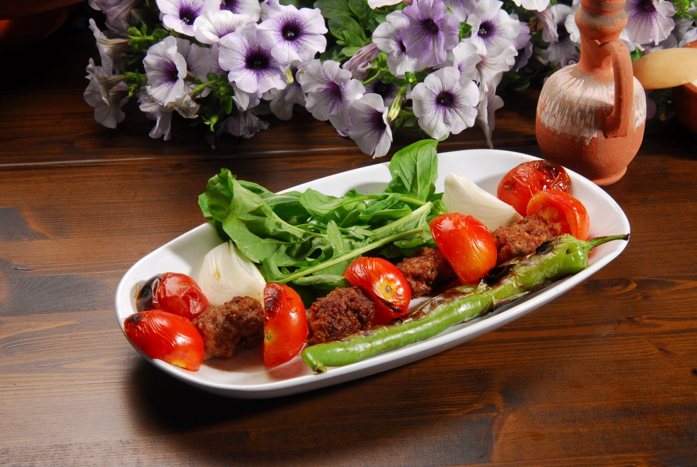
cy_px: 234
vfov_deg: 16.3
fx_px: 1628
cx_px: 348
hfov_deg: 24.2
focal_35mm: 84
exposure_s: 1/100
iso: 100
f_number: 14
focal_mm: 56
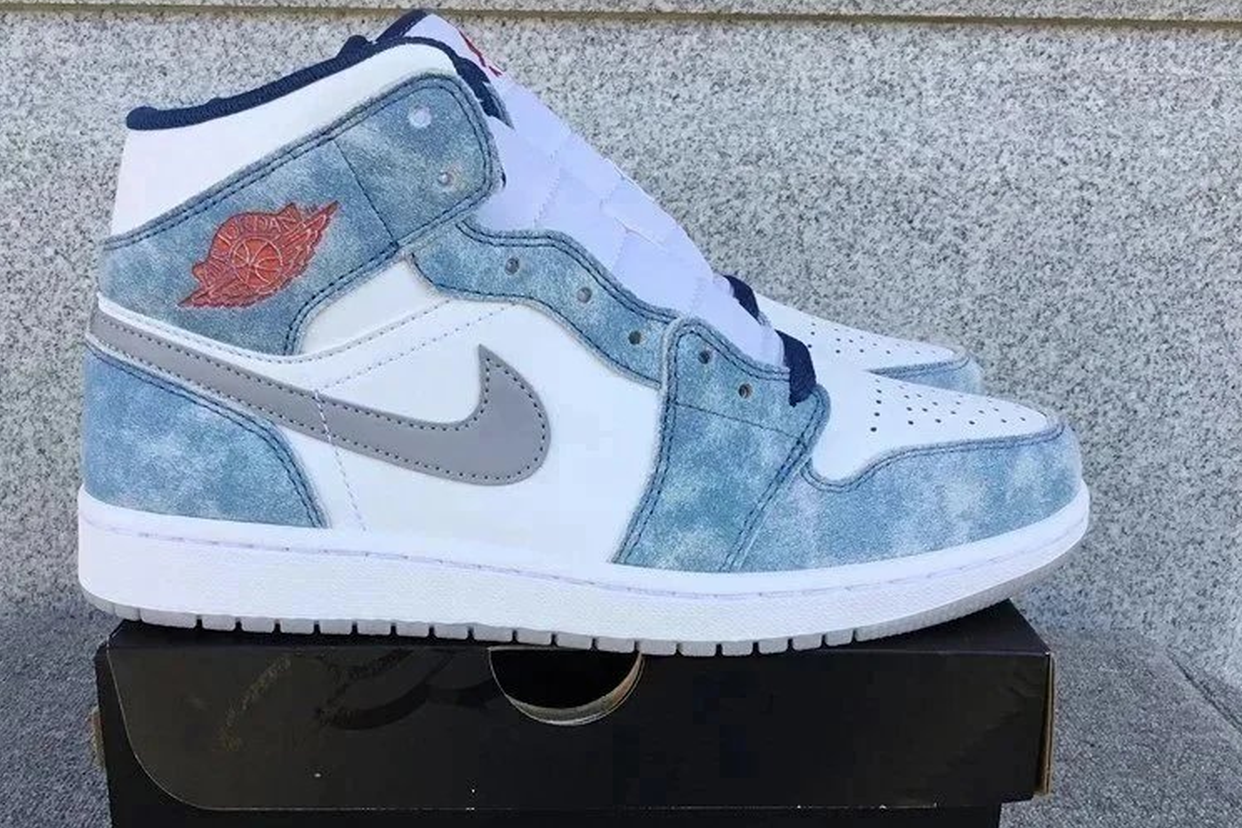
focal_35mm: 39
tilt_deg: -17.3
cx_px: 563
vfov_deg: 34.0
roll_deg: -0.5
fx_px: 1345
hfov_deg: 49.5
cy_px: 513
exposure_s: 1/208
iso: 25
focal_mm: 3.3
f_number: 2.4
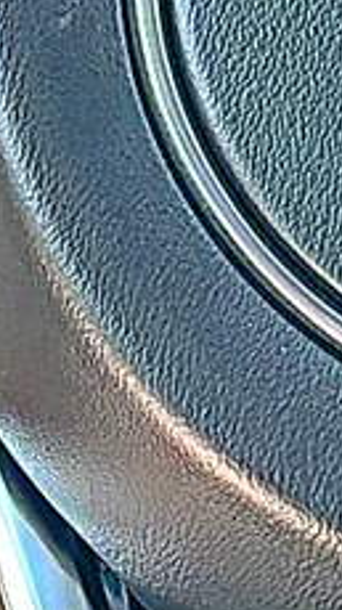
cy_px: -78
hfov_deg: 7.7
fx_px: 2359
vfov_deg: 14.4
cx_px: -496
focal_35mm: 146
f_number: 1.78
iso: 80
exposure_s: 1/161
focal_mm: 6.86
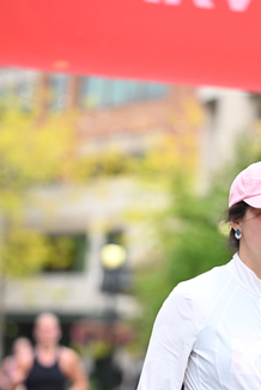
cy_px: 285
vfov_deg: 10.6
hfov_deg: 7.1
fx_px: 2105
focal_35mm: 194
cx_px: 186
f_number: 2.8
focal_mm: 115
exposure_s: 1/1600
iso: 640
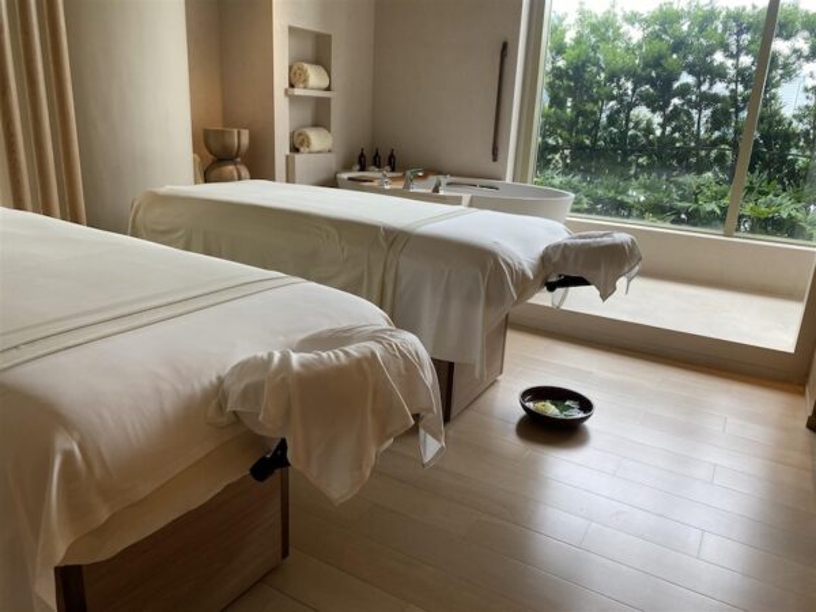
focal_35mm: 26
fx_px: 613
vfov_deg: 53.1
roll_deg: -3.1
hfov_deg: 67.3
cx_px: 408
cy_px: 306
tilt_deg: -17.2
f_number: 1.8
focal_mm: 4.25
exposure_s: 1/100
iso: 40
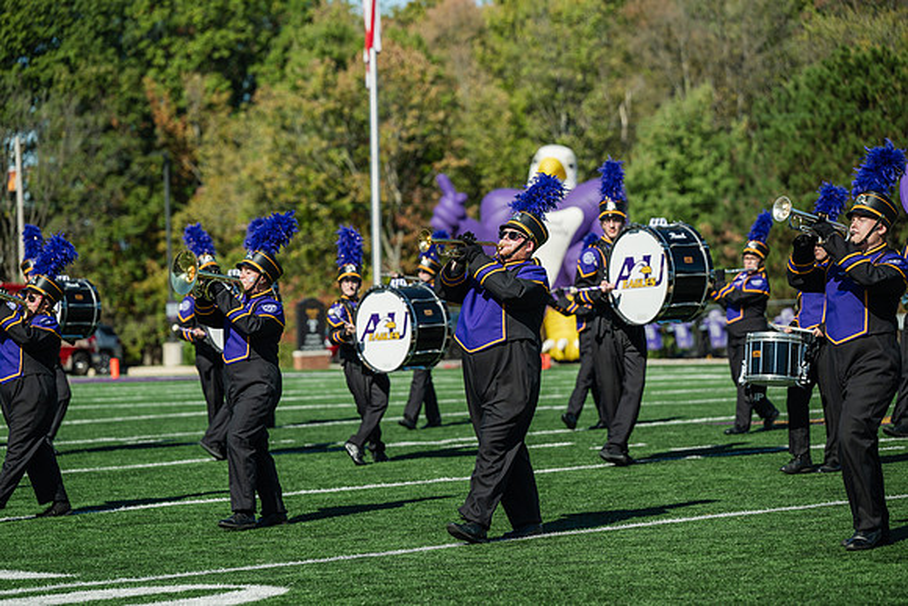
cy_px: 303
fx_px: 3280
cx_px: 454
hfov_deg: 15.8
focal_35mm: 130
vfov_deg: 10.6
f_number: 3.5
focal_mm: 130
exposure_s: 1/1600
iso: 100
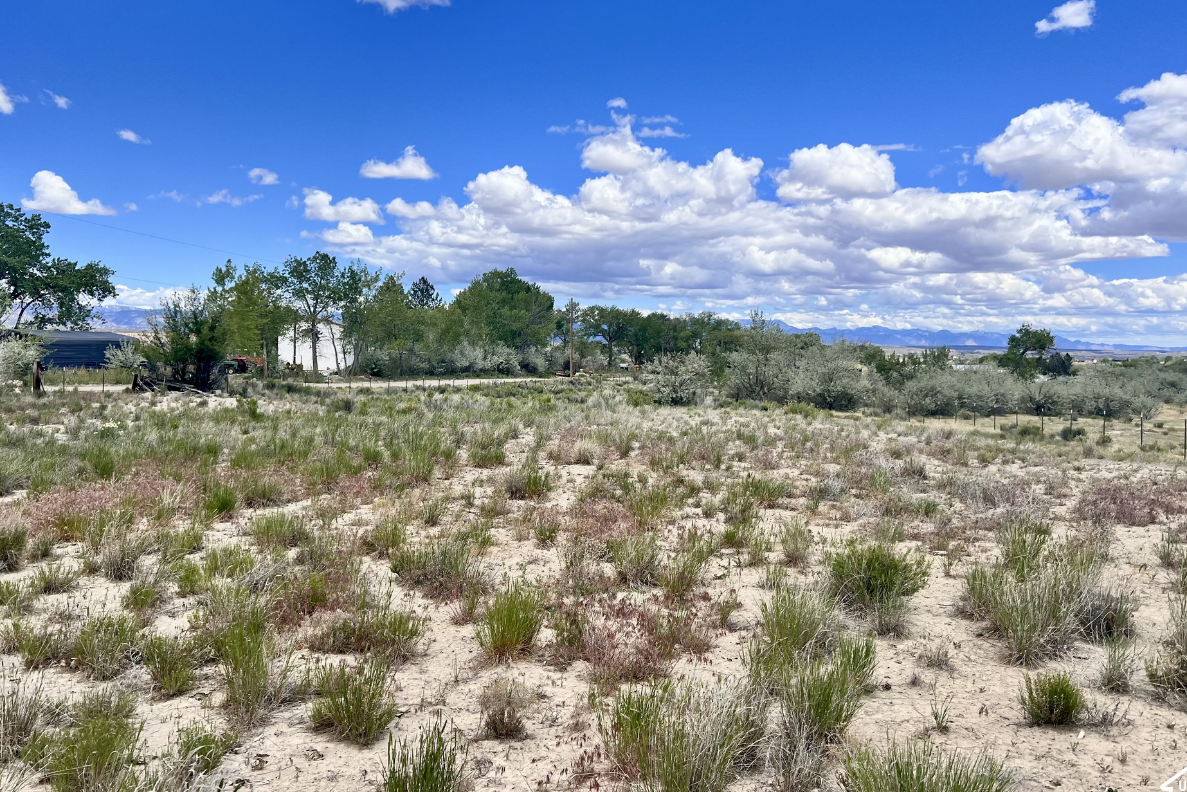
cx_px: 587
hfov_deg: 61.9
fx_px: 989
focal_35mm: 30
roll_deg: -0.1
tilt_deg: -1.7
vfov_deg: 43.5
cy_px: 346
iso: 50
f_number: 1.5
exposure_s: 1/5882
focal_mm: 5.7
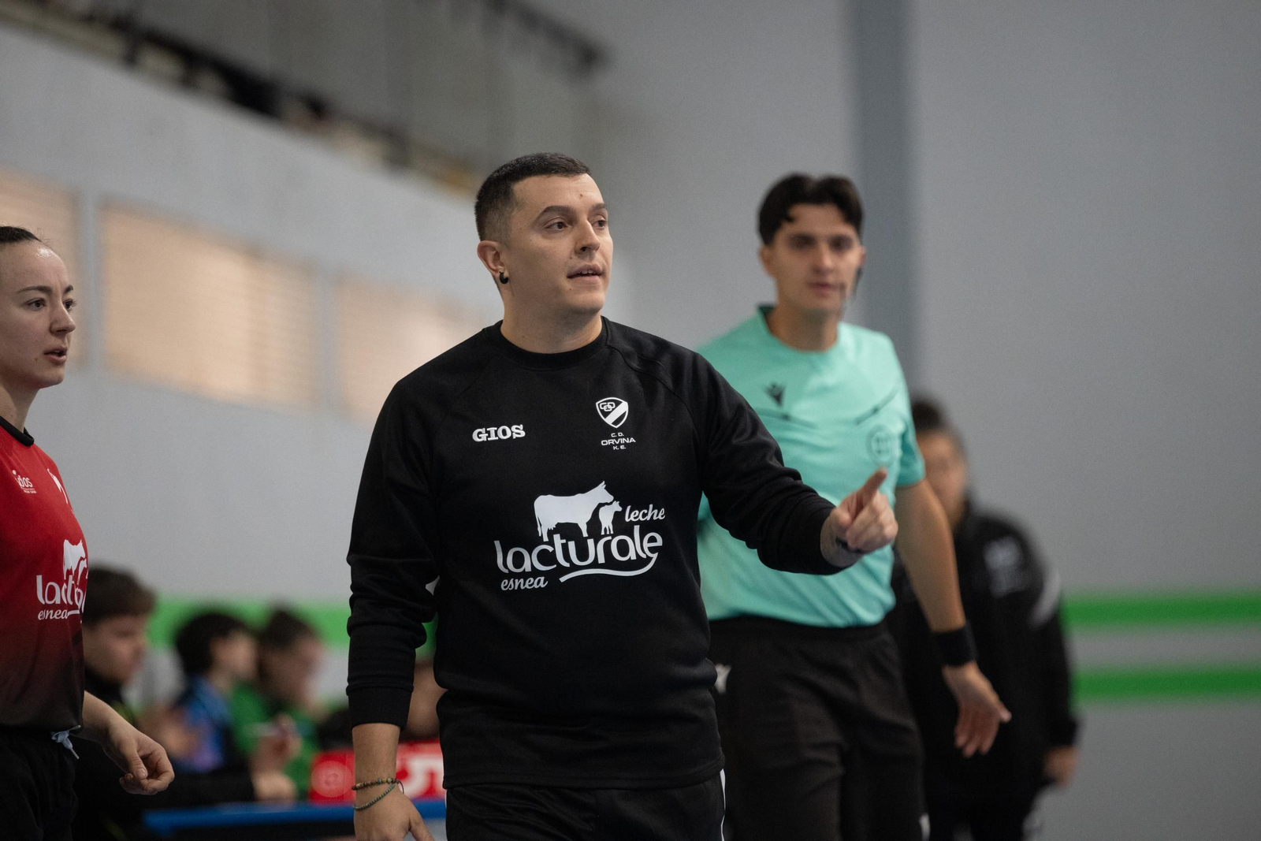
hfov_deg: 6.9
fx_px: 10509
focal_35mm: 300
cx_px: 630
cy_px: 420
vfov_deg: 4.6
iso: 5000
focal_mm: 300
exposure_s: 1/200
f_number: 4
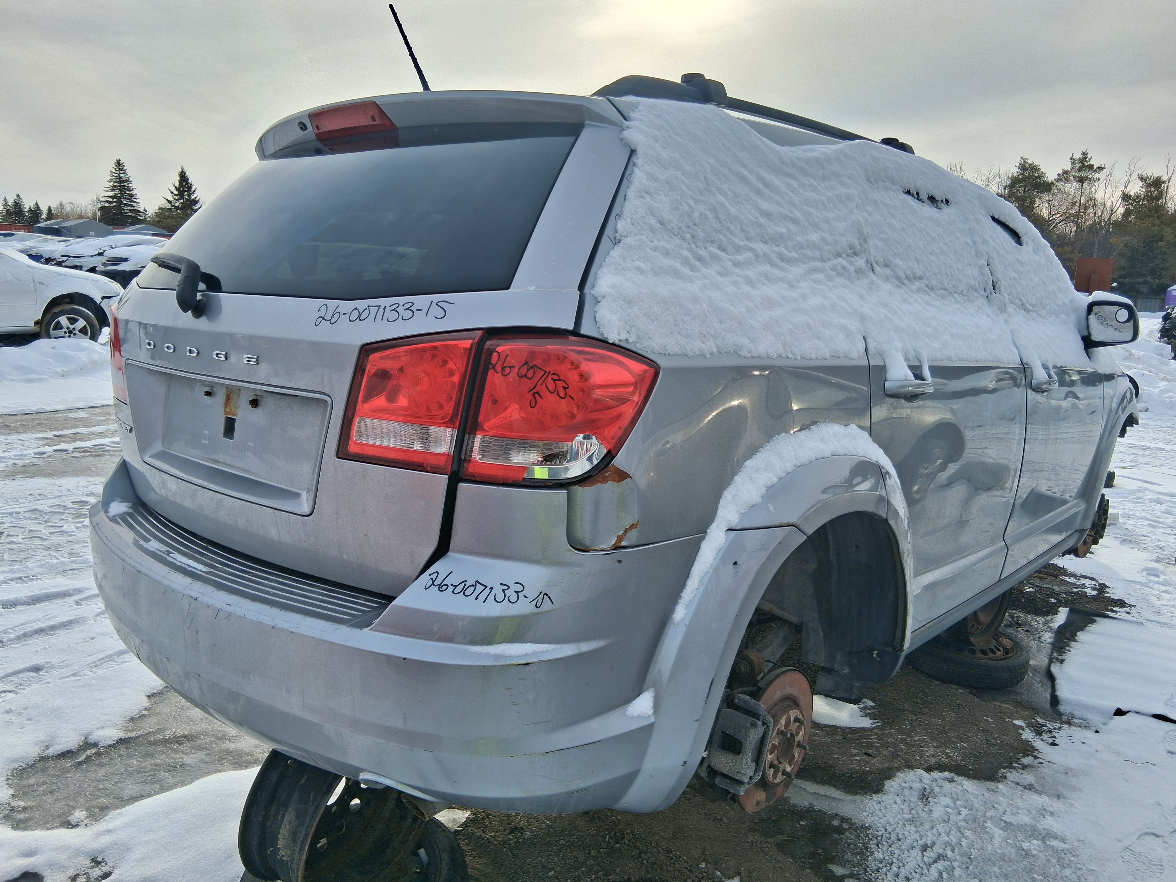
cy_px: 441
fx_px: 883
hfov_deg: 67.3
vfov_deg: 53.1
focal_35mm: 26
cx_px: 588
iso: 25
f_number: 1.8
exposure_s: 1/835
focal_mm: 3.98
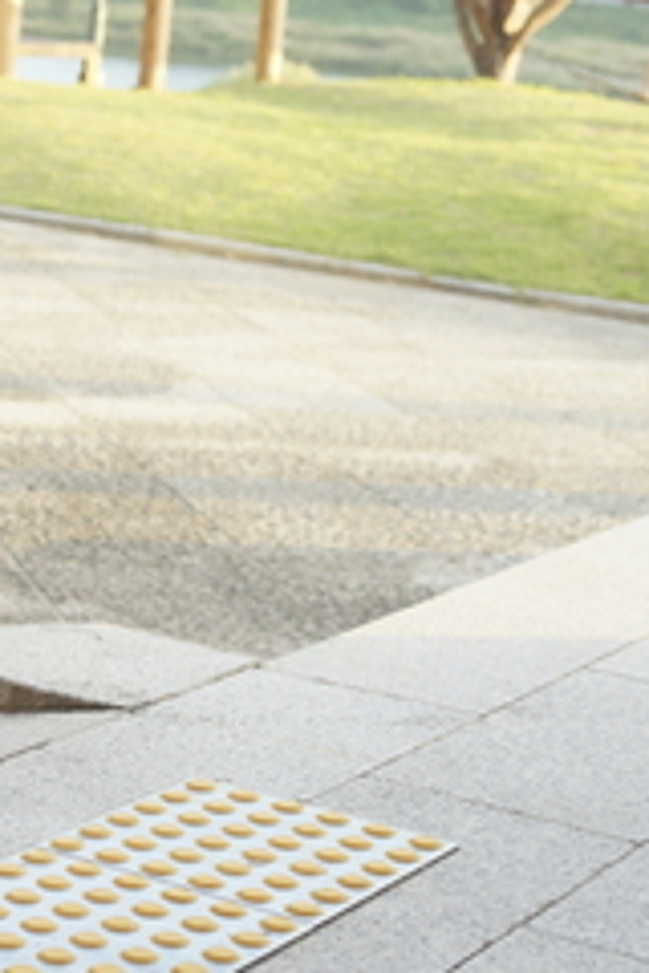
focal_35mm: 102
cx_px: 39
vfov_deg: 19.9
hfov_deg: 13.3
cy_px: 247
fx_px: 2758
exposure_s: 1/100
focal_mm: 35
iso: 200
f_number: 3.5
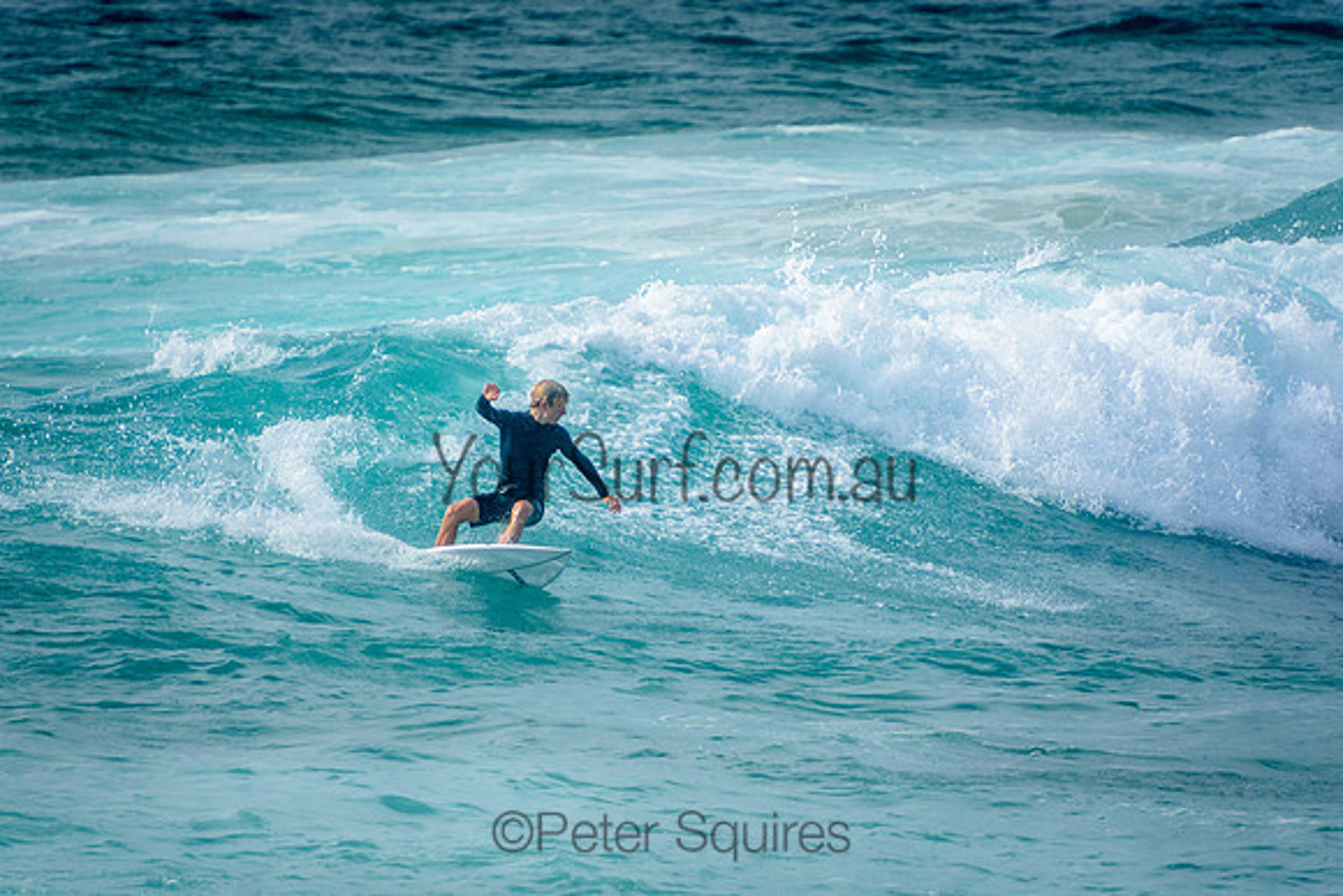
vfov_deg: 2.3
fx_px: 22388
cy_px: 448
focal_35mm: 600
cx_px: 672
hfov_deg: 3.4
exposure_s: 1/2000
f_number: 5.6
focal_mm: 400
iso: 280
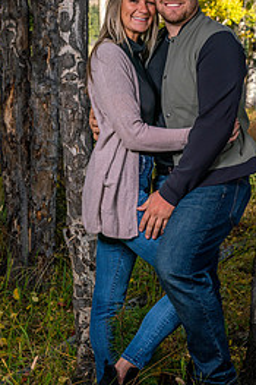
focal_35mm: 77
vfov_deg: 26.2
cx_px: 165
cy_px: 130
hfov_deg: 17.7
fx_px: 822
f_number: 4.5
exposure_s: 1/1000
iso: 160
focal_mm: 45
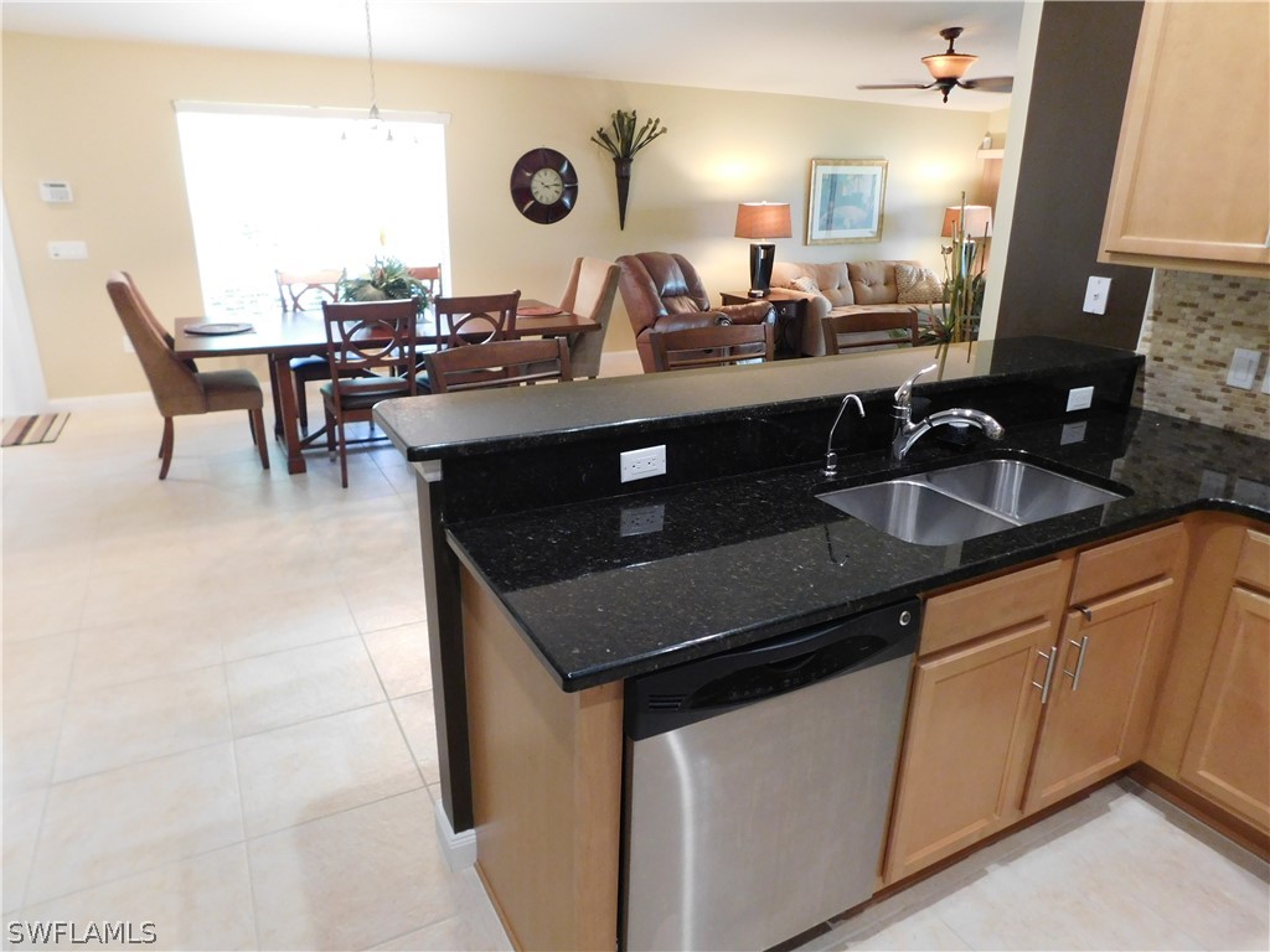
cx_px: 635
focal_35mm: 23
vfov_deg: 58.9
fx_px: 844
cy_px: 476
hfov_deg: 73.9
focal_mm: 4
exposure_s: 1/15
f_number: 3
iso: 400
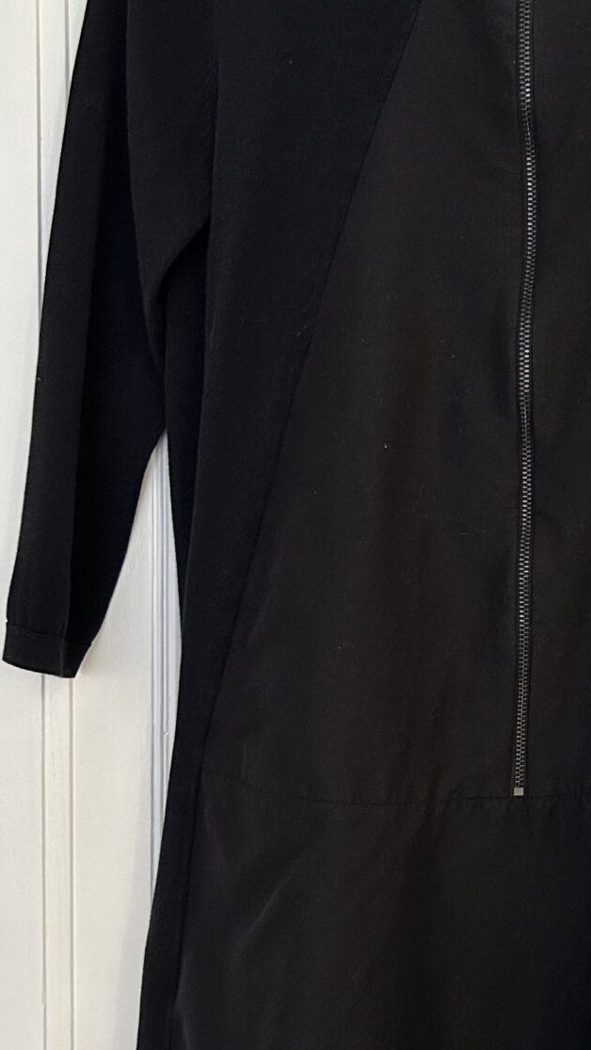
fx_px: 1448
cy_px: 617
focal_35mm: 52
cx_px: 571
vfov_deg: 39.7
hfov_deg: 22.3
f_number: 1.5
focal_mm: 5.7
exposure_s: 1/30
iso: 640
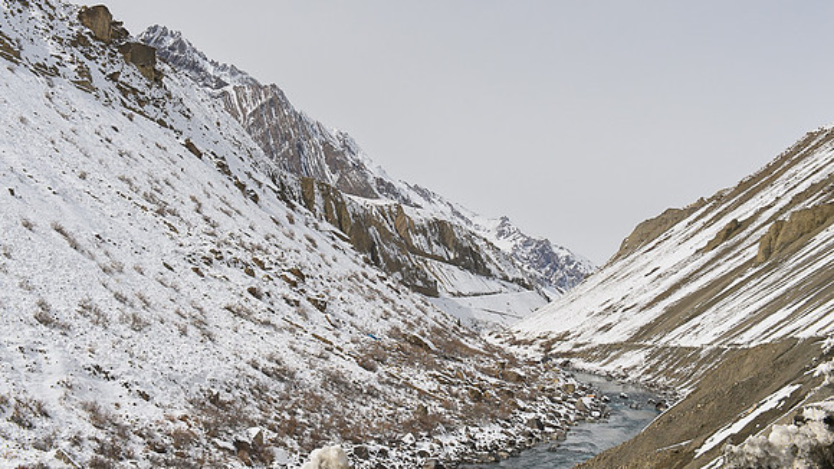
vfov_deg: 25.3
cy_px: 191
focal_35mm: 47
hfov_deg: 43.6
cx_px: 417
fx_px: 1042
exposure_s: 1/1250
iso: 400
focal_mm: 45
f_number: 14
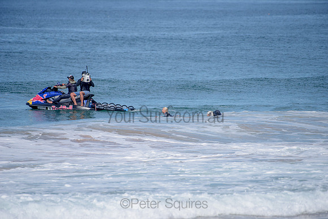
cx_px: 164
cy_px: 110
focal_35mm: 500
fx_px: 4556
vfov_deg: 2.8
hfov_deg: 4.1
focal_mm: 500
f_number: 6.3
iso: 250
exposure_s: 1/2500
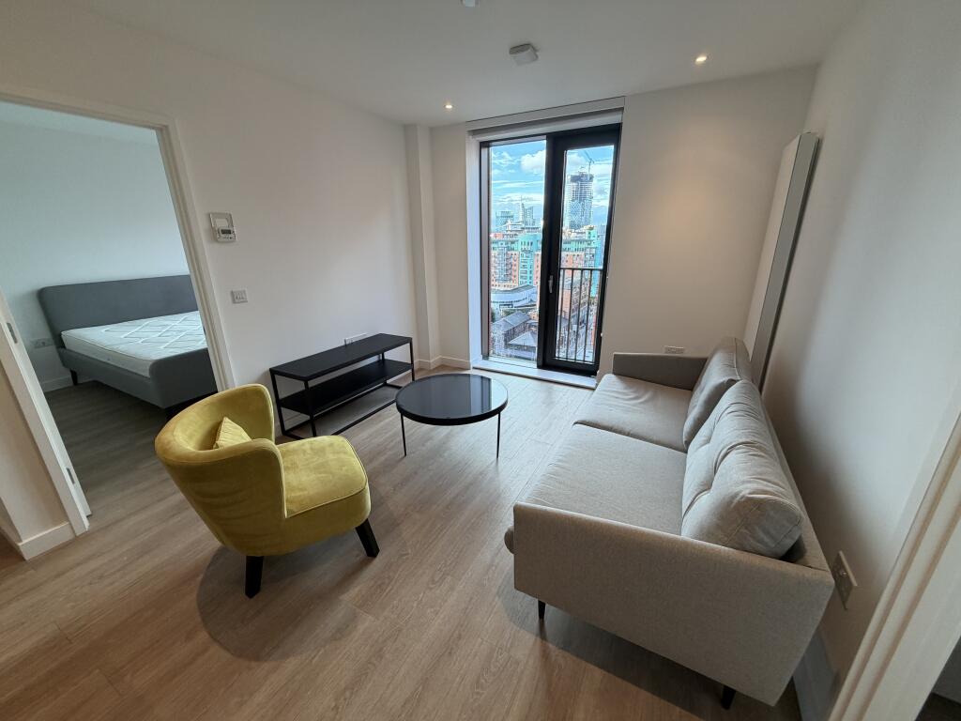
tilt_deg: -16.7
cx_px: 480
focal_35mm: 14
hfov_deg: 102.1
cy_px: 360
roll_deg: +0.2
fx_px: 389
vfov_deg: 85.7
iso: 125
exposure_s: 1/100
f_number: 2.2
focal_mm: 2.22
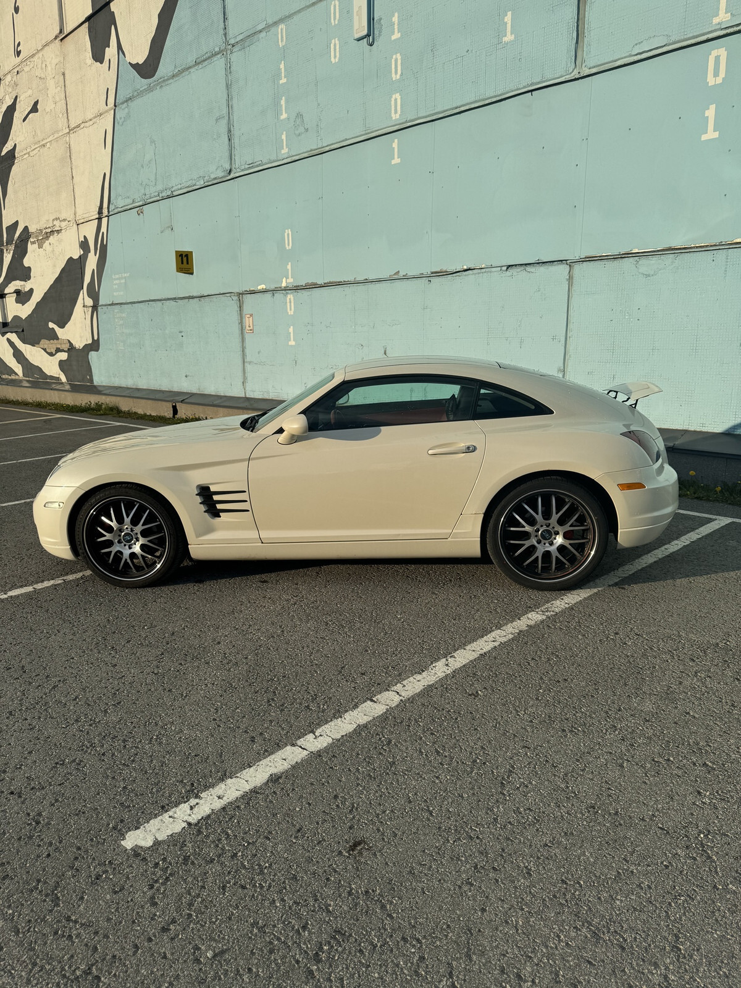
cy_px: 494
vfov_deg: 71.6
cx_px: 370
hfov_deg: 56.8
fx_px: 685
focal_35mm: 24
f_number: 1.78
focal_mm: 6.76
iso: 80
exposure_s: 1/6410
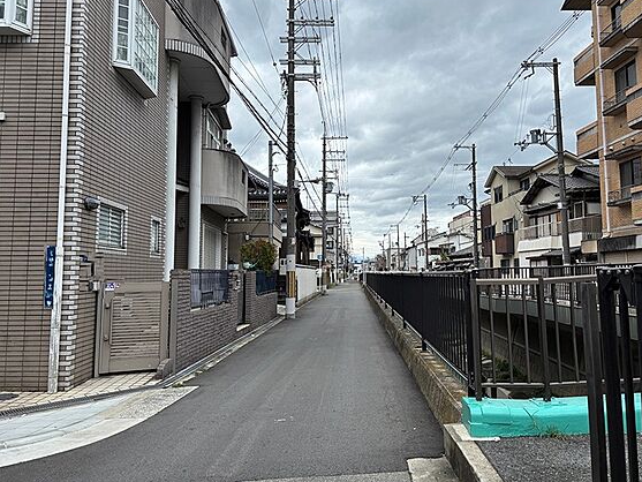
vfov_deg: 49.7
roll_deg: +0.5
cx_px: 325
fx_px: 519
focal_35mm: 28
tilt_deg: +7.0
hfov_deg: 63.4
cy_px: 228
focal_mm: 5.96
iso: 50
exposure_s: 1/1695
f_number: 1.6
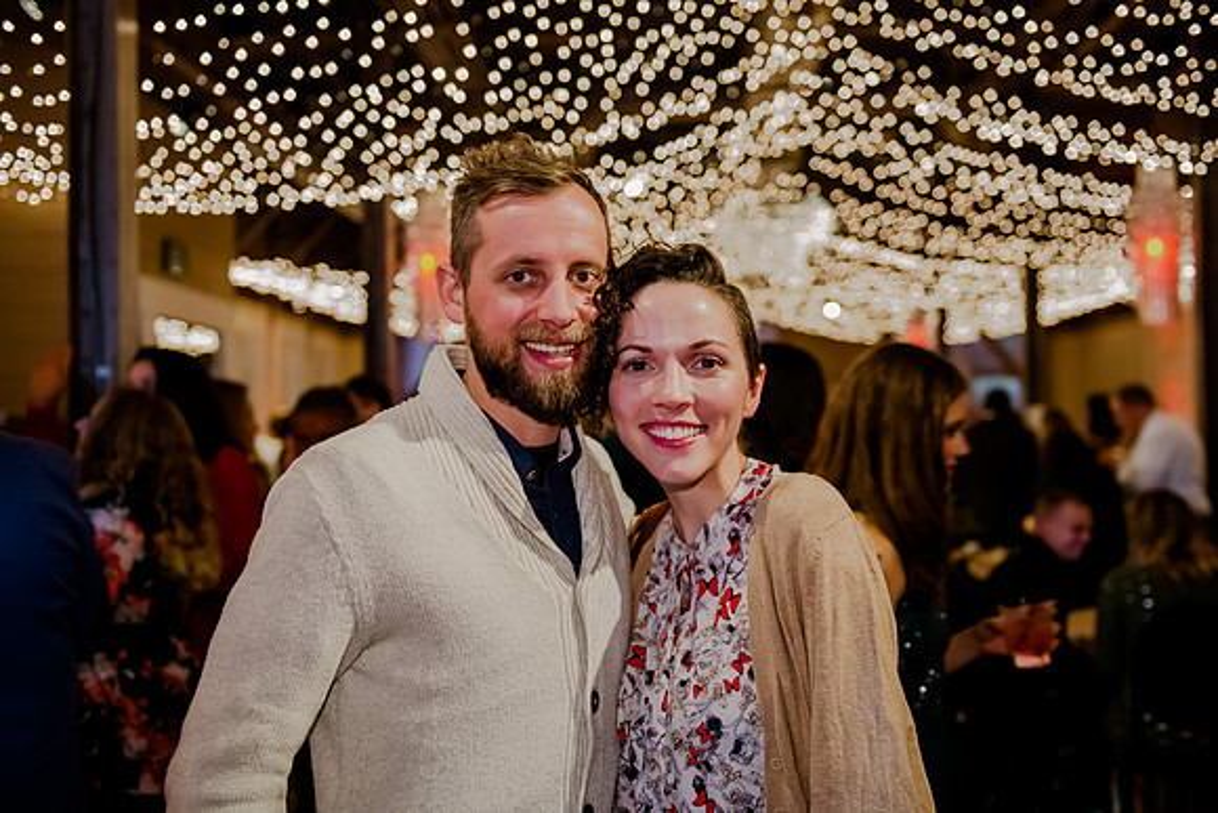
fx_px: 1465
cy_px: 373
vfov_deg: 31.0
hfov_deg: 45.2
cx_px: 609
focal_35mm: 43
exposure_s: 1/80
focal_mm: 40
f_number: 2.8
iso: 5000
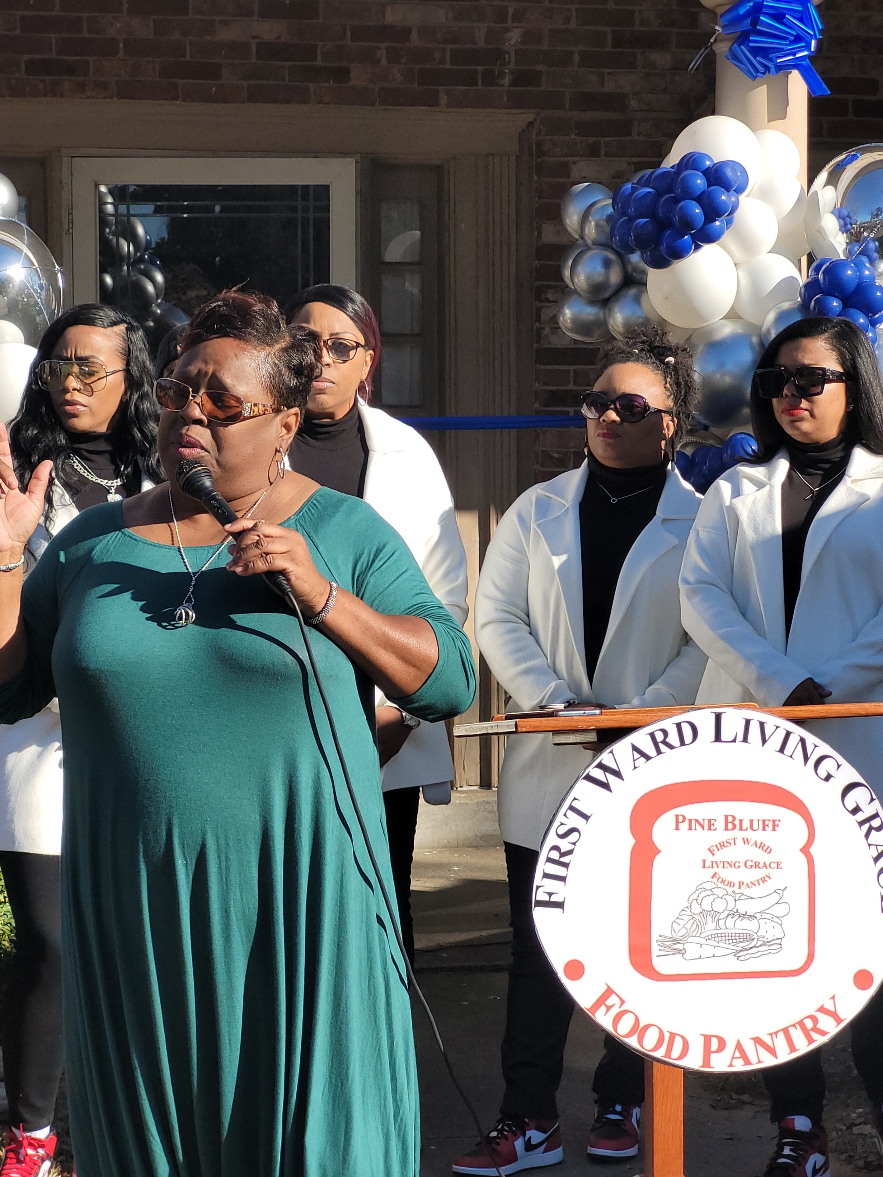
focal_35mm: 81
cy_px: 603
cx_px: 422
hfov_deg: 18.2
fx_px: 2755
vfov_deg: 24.1
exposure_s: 1/857
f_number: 2.4
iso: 25
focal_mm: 7.12
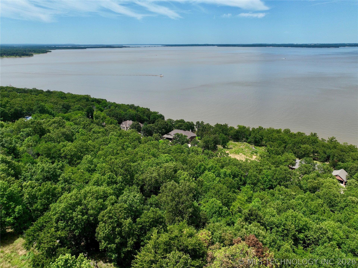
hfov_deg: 71.6
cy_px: 134
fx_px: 248
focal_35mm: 24
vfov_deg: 56.8
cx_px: 179
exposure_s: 1/2000
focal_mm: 12.29
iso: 110
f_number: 2.8
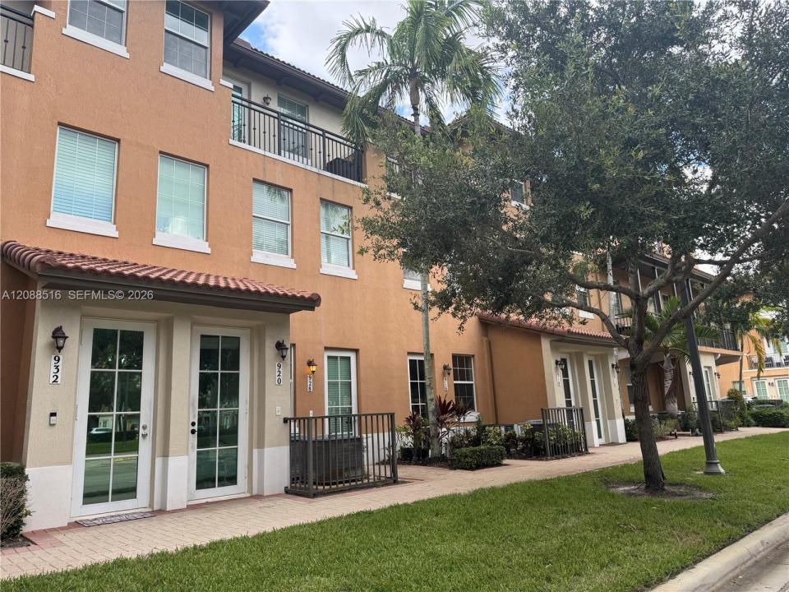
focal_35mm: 24
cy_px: 296
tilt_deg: +11.5
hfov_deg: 71.6
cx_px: 394
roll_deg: +2.2
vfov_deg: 56.8
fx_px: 547
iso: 80
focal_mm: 6.76
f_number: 1.78
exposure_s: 1/802
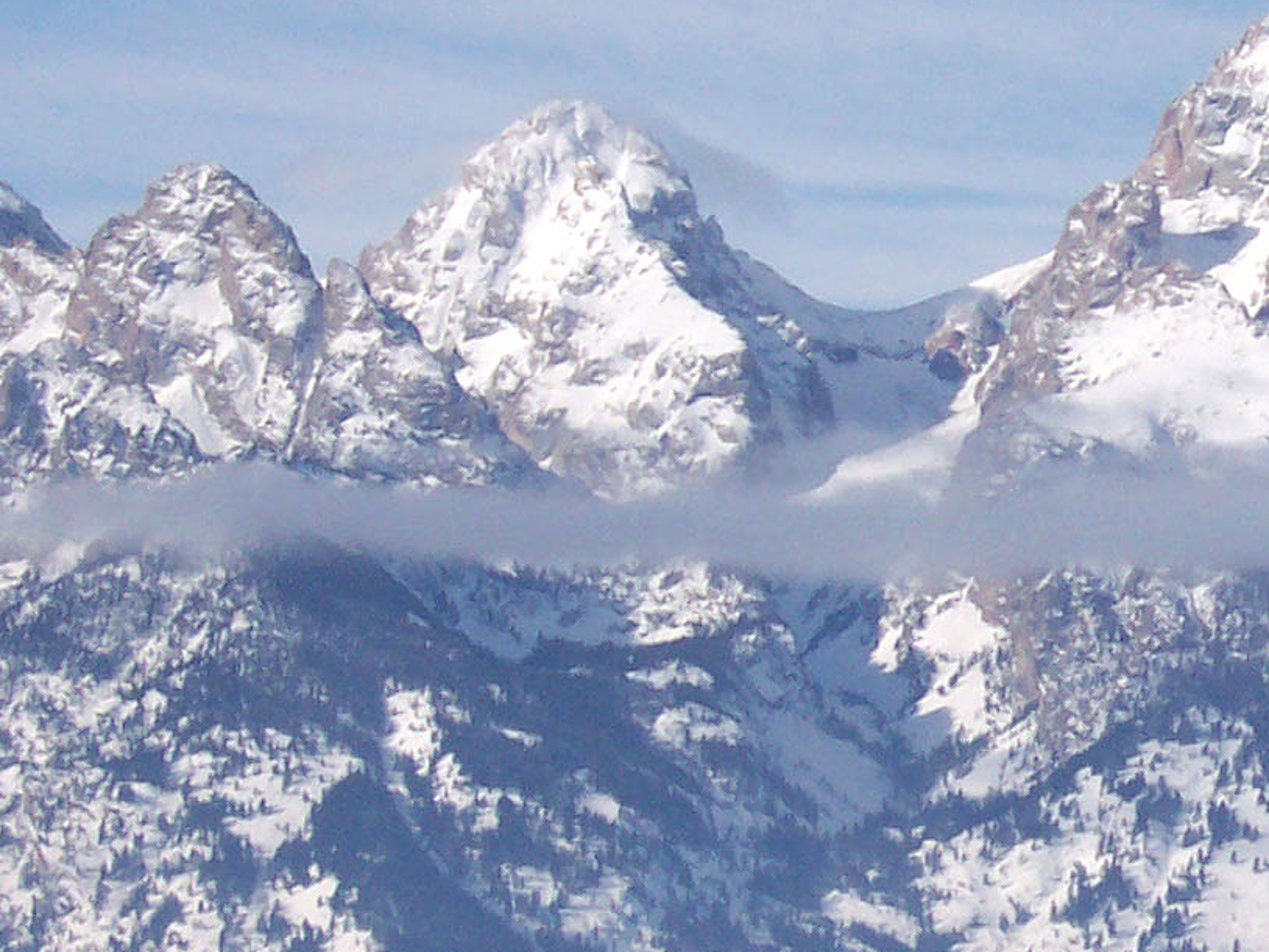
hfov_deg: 7.1
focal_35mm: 277
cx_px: 1571
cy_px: 642
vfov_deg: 5.4
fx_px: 10158
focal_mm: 16.8
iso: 100
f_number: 9.5
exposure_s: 1/500
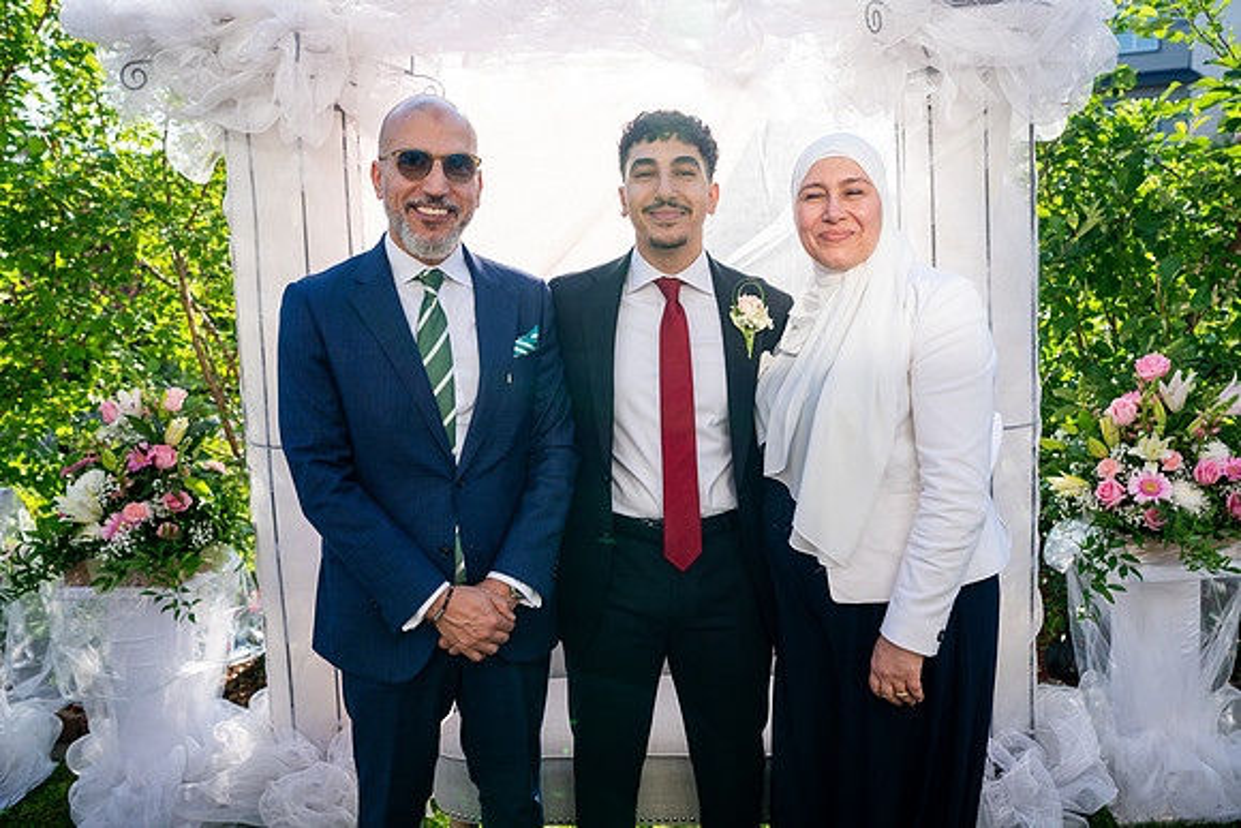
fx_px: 965
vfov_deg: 46.4
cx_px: 620
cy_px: 414
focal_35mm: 28
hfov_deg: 65.5
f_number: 3.5
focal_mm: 28
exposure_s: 1/640
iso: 200
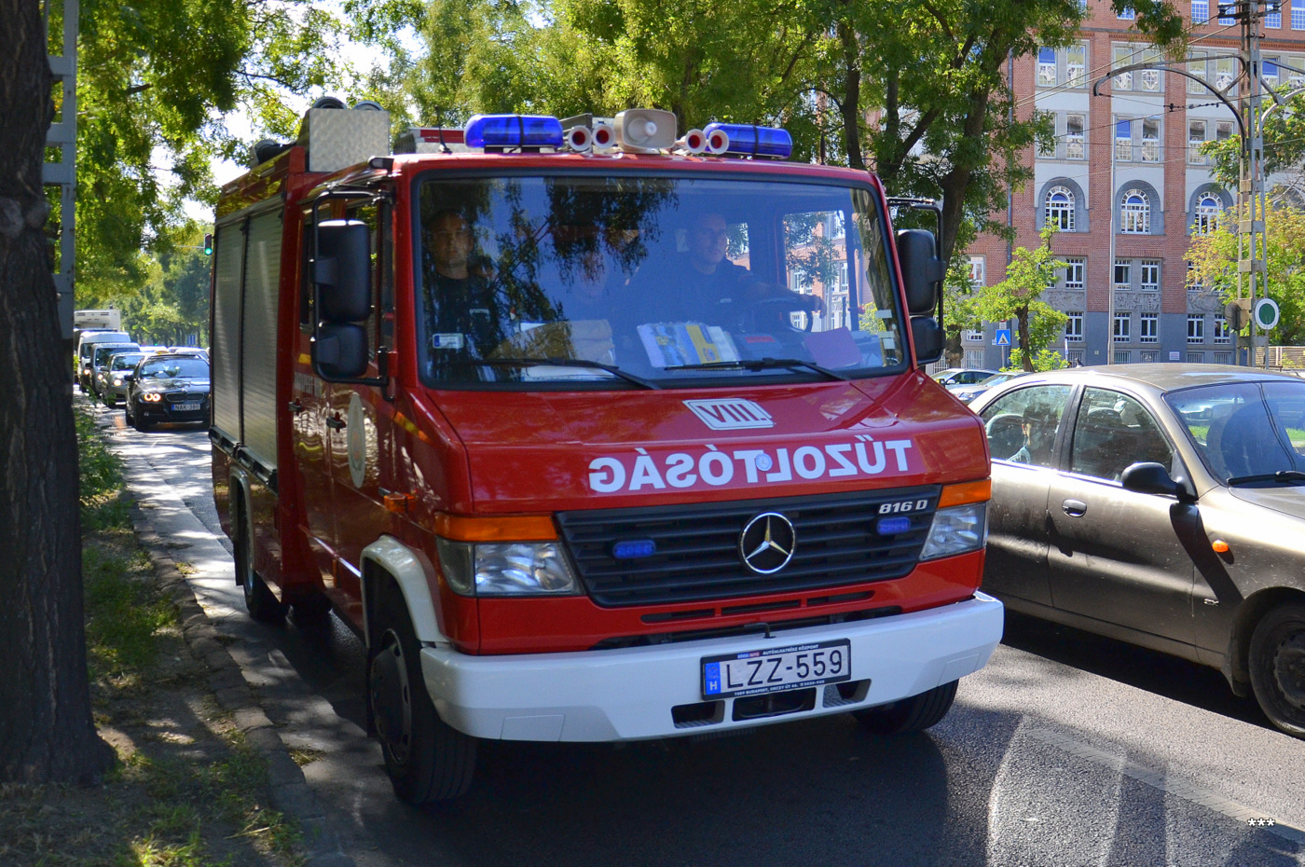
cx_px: 652
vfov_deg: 47.8
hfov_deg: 67.4
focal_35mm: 27
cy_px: 434
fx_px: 978
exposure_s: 1/1000
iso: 400
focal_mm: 18
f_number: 4.5
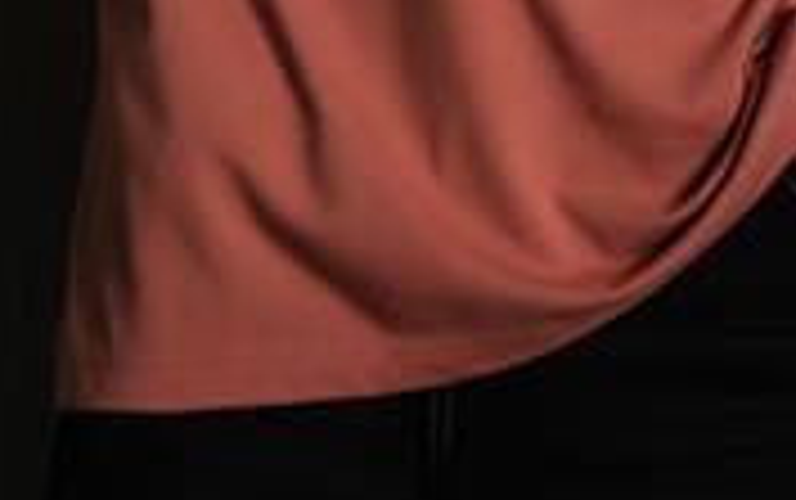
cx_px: 486
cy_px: -597
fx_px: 2562
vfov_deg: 10.0
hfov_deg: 17.6
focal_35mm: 118
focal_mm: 23.3
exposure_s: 1/160
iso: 160
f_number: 5
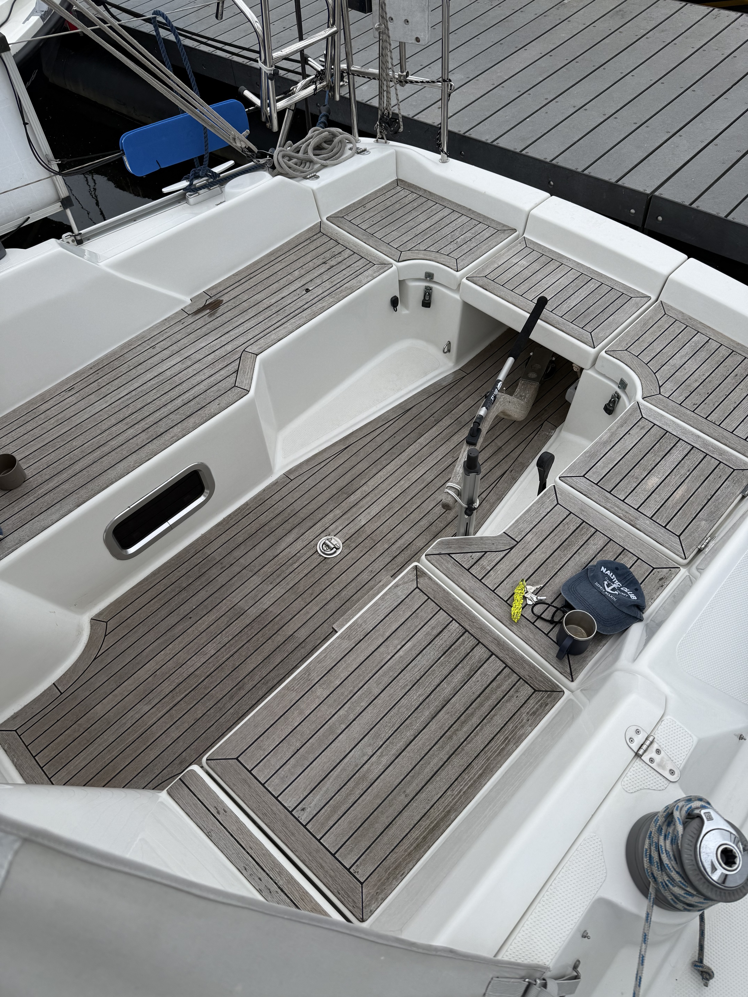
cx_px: 374
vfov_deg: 71.6
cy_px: 498
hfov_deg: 56.8
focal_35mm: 24
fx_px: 691
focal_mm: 6.76
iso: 80
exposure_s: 1/5714
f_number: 1.78
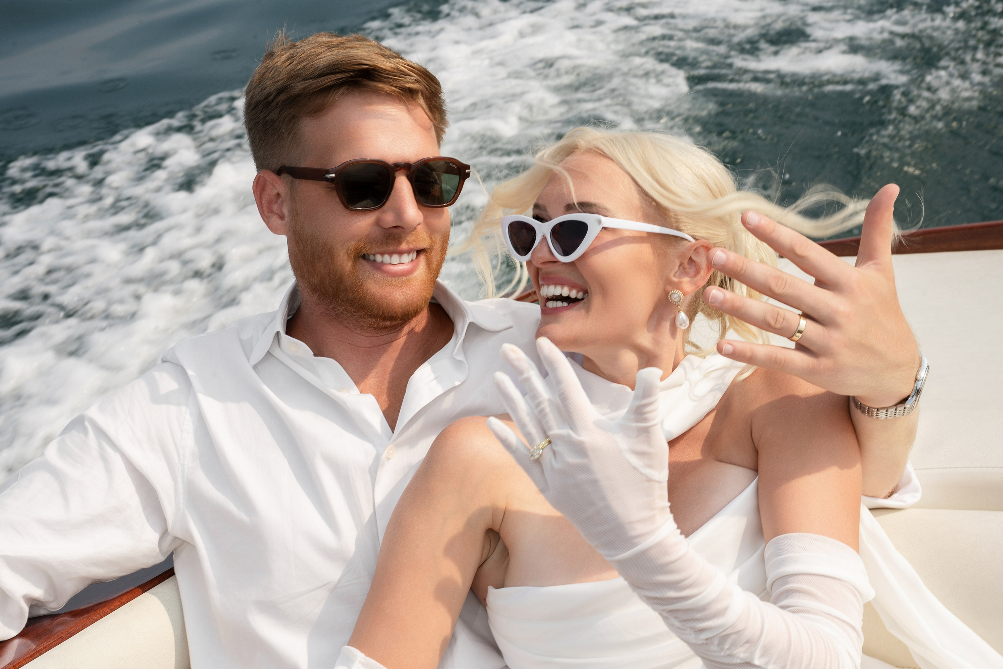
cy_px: 334
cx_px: 502
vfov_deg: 21.2
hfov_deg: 31.4
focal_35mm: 64
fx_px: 1783
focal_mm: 64
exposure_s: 1/250
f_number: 14
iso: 125
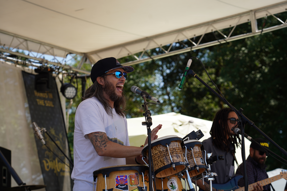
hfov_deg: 19.5
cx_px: 144
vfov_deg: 13.0
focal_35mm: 105
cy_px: 96
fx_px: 837
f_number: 5.6
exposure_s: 1/320
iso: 100
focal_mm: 105
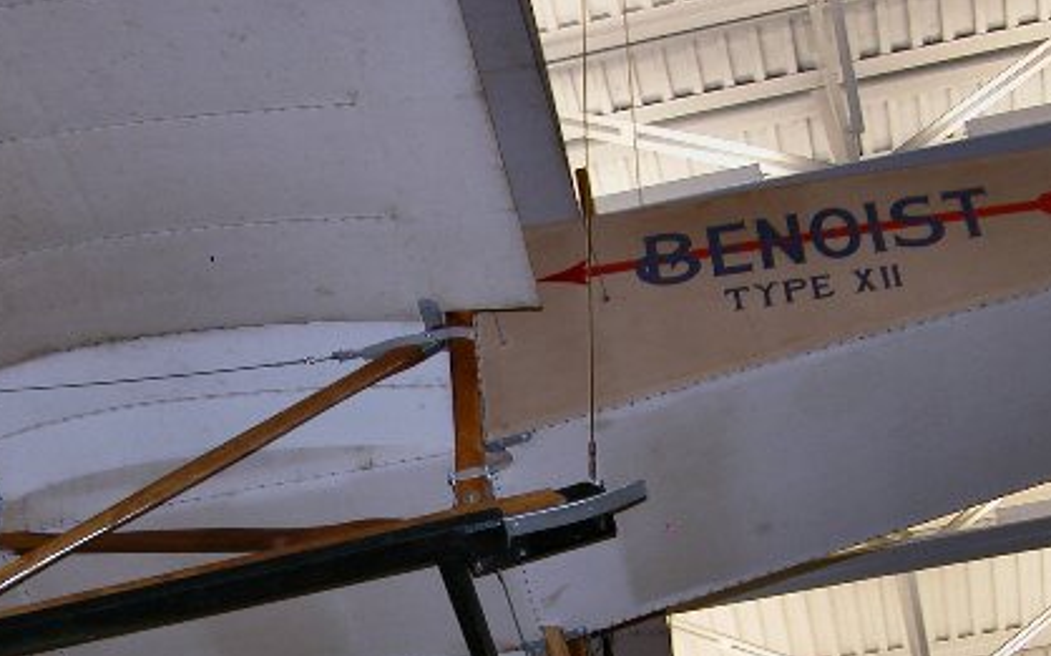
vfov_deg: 18.1
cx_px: 304
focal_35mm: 71
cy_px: 583
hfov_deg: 28.7
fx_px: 2033
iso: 100
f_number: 2.8
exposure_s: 1/30
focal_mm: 8.9
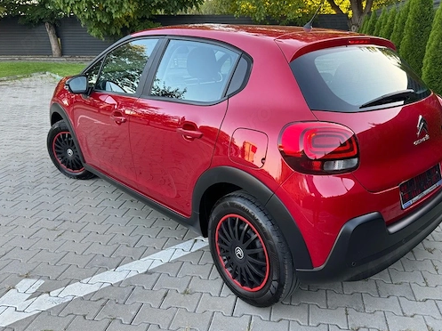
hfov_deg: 61.5
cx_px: 250
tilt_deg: -16.2
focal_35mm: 29
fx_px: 370
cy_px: 152
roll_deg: +0.3
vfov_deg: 48.1
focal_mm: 6.76
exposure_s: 1/121
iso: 100
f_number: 1.78
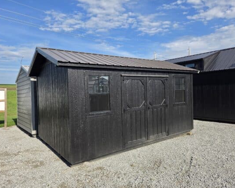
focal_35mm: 25
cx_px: 118
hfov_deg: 68.1
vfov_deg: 56.8
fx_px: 174
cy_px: 97
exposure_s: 1/3455
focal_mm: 5.4
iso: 80
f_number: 1.8
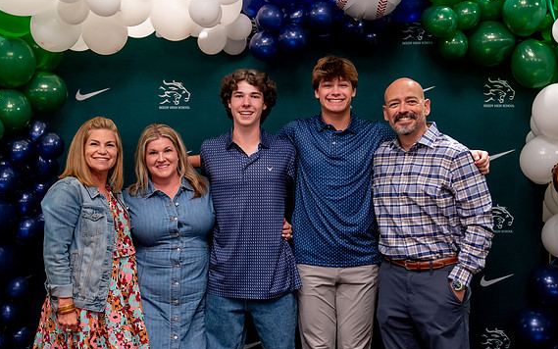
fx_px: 882
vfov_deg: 22.4
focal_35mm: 58
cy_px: 197
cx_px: 281
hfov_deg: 35.1
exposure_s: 1/320
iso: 800
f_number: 1.2
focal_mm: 50
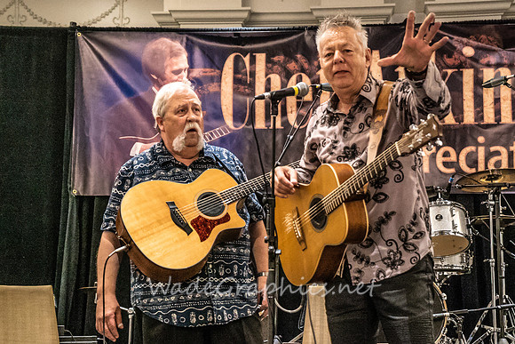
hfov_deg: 22.3
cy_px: 174
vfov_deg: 15.0
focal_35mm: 91
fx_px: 1307
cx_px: 276
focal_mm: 70
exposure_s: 1/200
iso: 10000
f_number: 5.6
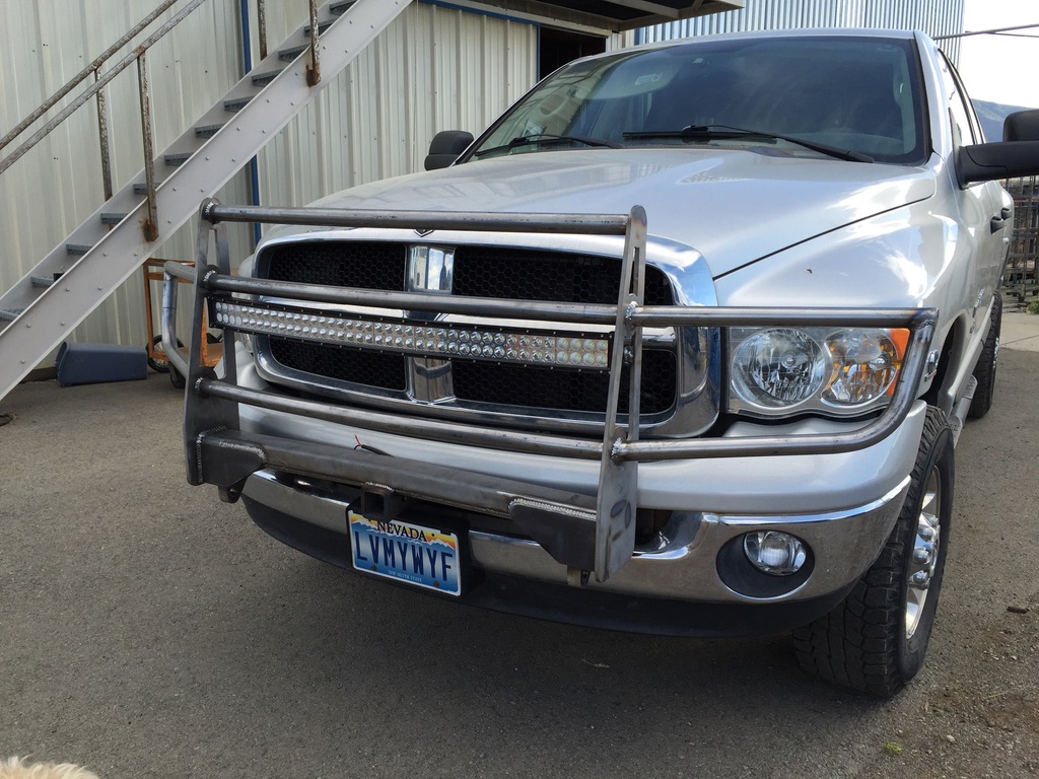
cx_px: 520
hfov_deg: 61.7
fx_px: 870
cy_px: 390
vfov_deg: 48.2
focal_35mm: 29
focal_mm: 4.15
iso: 32
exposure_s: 1/549
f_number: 2.2
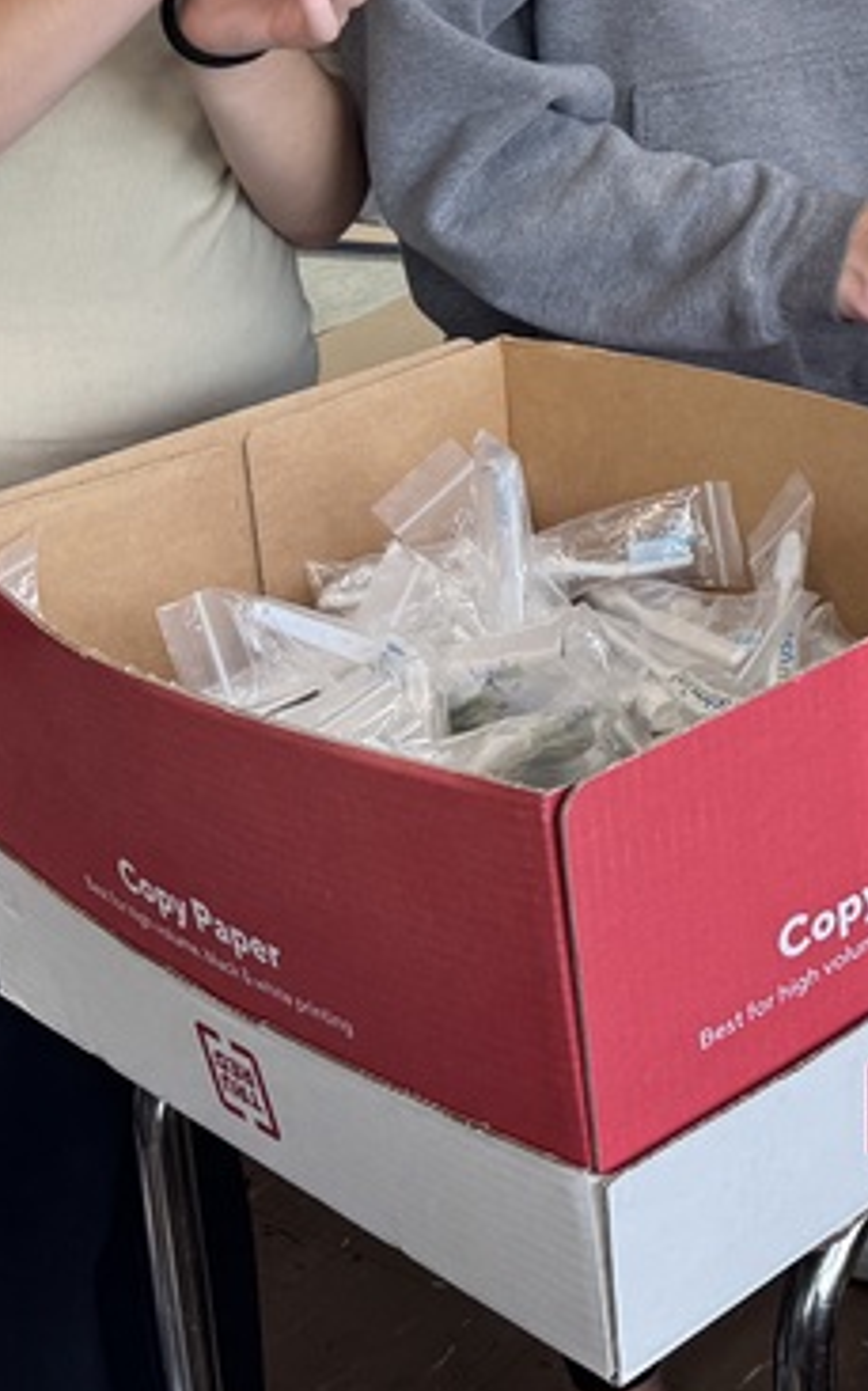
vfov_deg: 27.2
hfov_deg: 16.4
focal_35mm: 71
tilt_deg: -12.7
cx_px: 1372
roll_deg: +1.9
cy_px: -30
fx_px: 2690
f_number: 1.78
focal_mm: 6.76
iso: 64
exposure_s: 1/159
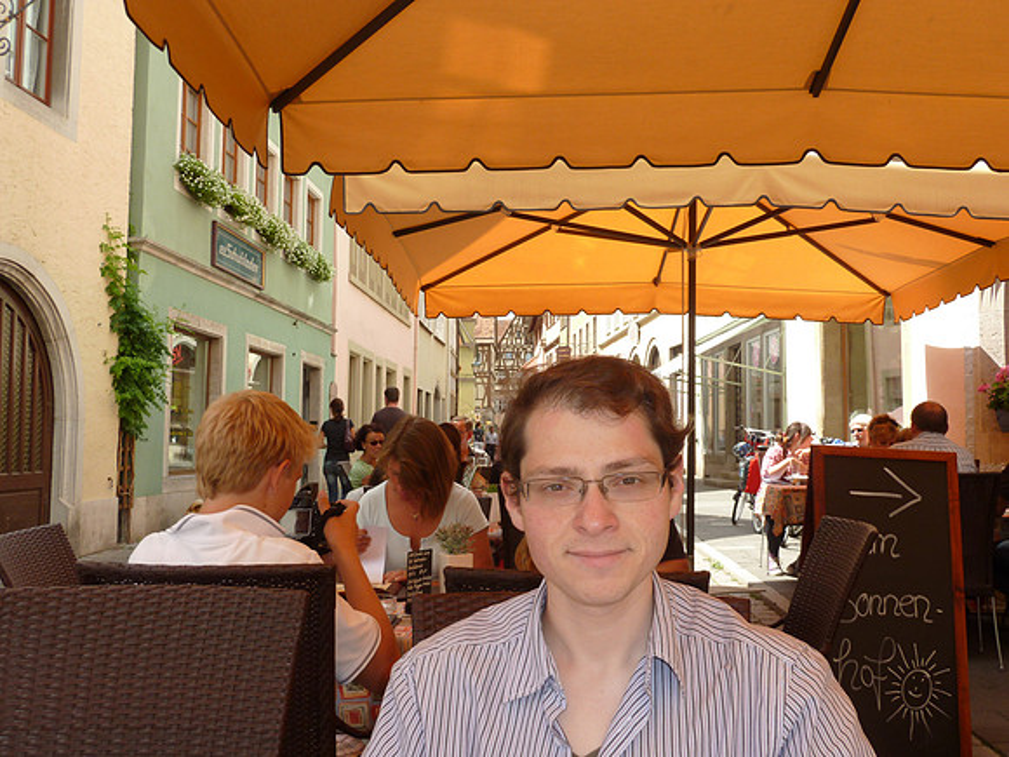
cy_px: 378
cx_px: 504
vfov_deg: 40.7
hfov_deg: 52.6
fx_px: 1020
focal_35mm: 35
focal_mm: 5.7
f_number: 4
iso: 100
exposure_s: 1/320
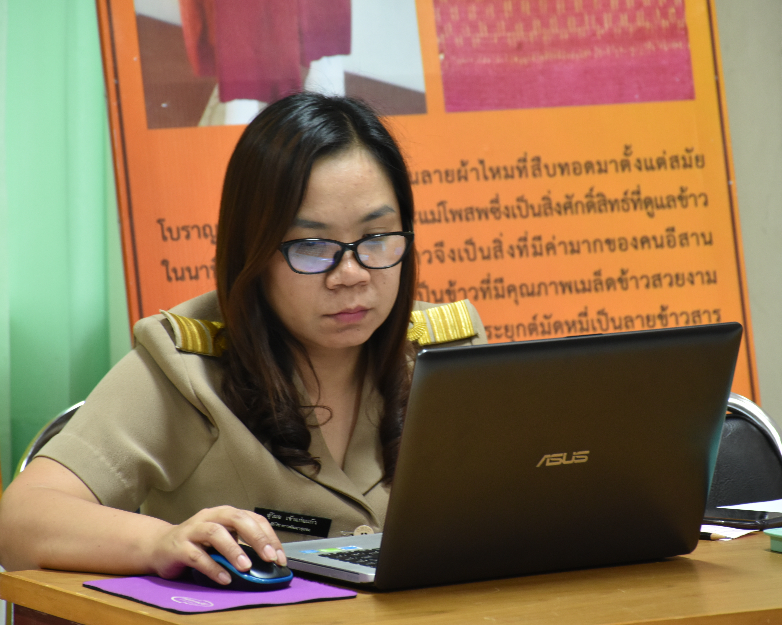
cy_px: 312
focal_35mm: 220
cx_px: 417
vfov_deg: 7.0
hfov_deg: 8.8
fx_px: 5092
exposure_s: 1/20
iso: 800
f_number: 5.6
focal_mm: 130
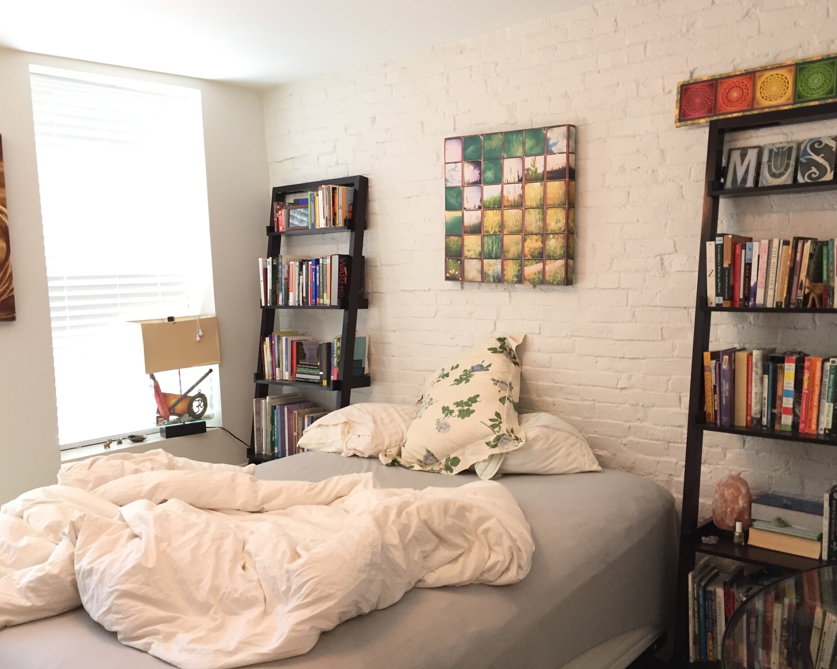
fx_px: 768
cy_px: 330
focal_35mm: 31
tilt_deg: -4.0
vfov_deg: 47.1
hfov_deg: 57.1
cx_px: 445
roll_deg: +1.5
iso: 100
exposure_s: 1/30
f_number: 2.2
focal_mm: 4.15
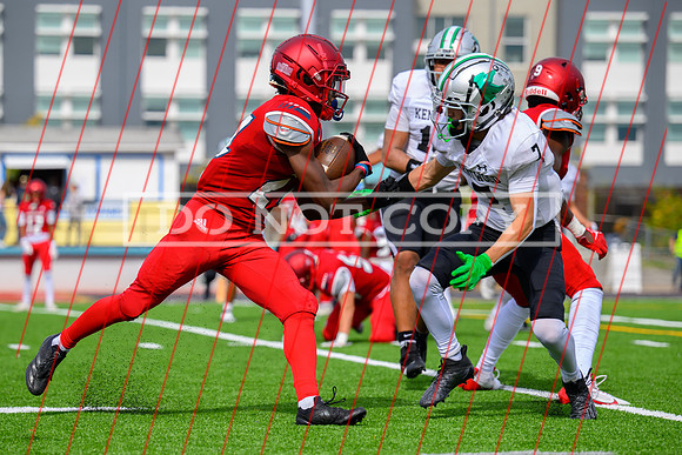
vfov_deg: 9.0
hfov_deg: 13.5
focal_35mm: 152
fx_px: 2880
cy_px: 256
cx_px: 271
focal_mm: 115
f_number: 3.2
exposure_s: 1/2000
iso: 200
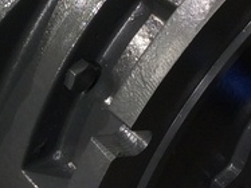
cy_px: -3
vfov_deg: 10.4
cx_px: 55
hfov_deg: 13.9
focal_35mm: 141
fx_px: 1022
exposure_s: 1/24
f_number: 2.4
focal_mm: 3.3
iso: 50
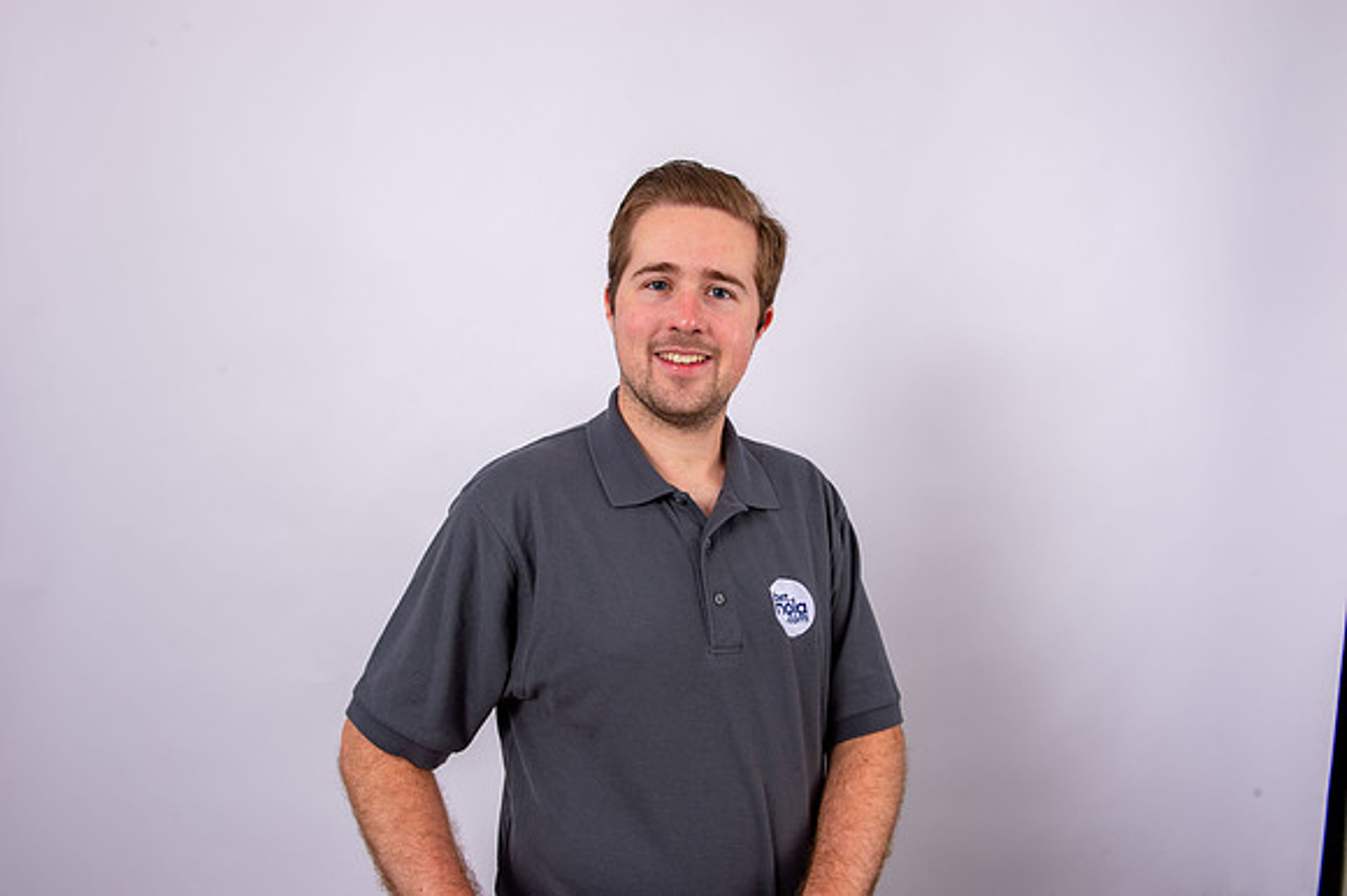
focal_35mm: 31
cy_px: 448
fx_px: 1159
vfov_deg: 42.3
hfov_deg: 60.3
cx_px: 674
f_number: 9
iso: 125
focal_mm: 31
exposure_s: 1/200
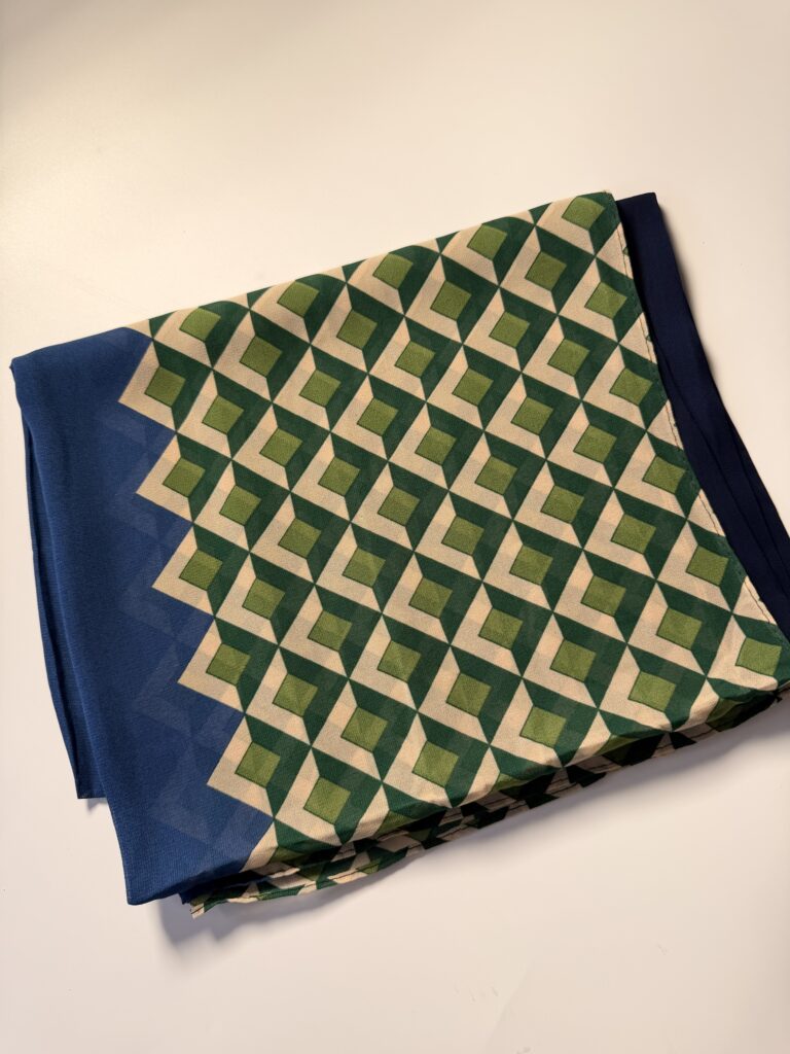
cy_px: 527
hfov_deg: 56.8
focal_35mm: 24
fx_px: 730
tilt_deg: -75.9
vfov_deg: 71.6
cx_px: 395
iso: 80
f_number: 1.78
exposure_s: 1/543
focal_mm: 6.76
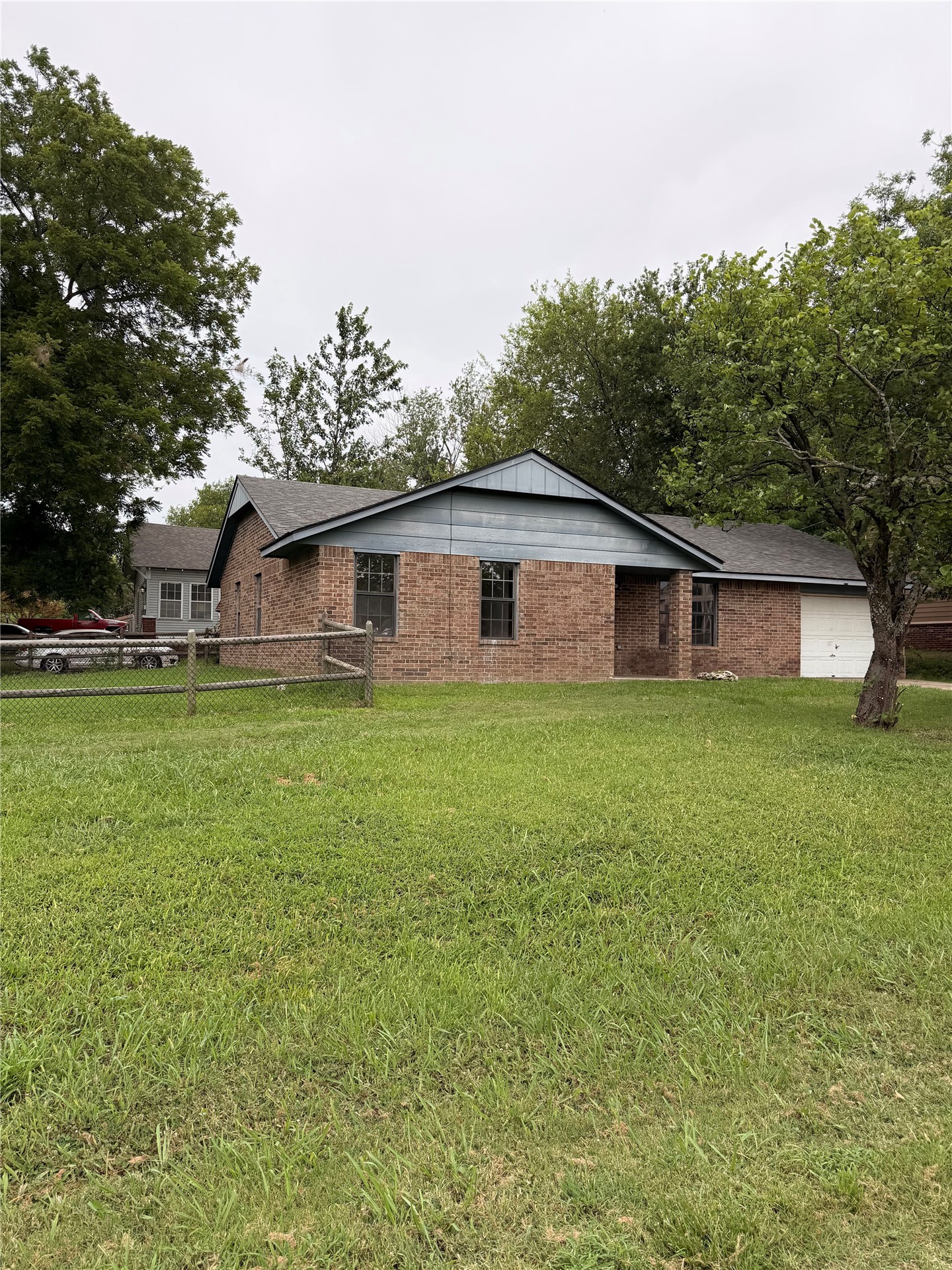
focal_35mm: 24
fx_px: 880
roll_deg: -2.6
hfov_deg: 56.8
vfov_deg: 71.6
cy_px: 635
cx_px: 476
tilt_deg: +4.5
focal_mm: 6.76
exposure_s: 1/3279
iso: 80
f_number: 1.78
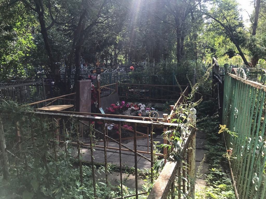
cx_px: 133
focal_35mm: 28
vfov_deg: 49.7
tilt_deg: -9.0
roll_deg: -0.5
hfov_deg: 63.4
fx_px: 215
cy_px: 100
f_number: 1.8
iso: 20
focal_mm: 3.99
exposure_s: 1/425
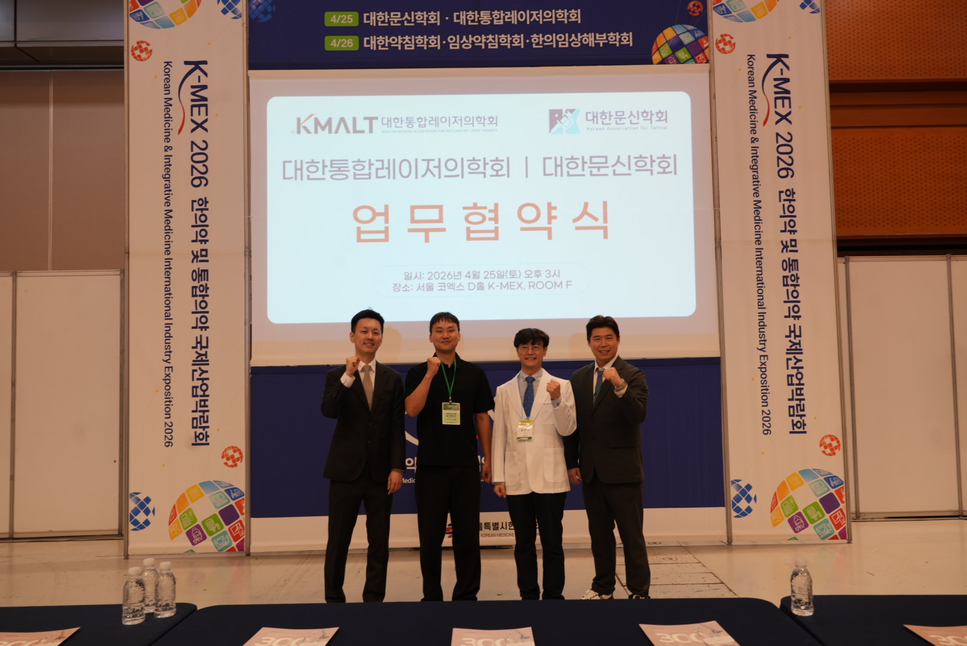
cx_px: 484
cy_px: 323
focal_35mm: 30
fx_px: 806
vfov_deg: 43.7
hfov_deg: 61.9
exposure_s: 1/30
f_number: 5.6
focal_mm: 30
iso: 500
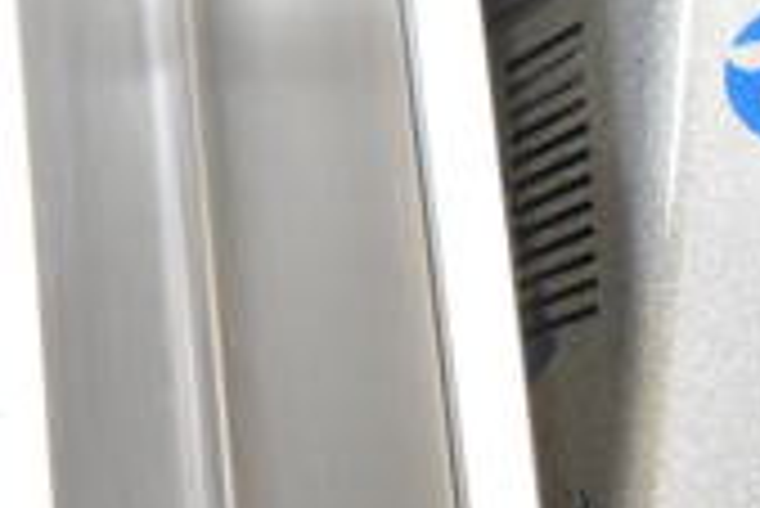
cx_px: -576
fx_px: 2747
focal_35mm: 130
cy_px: 74
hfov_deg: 14.1
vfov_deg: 10.5
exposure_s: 1/80
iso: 1600
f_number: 4.5
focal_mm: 24
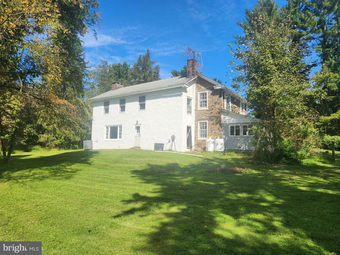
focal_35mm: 23
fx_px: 226
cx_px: 170
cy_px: 128
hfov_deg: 73.9
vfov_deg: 58.9
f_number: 1.8
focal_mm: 5.4
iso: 20
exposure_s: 1/1723
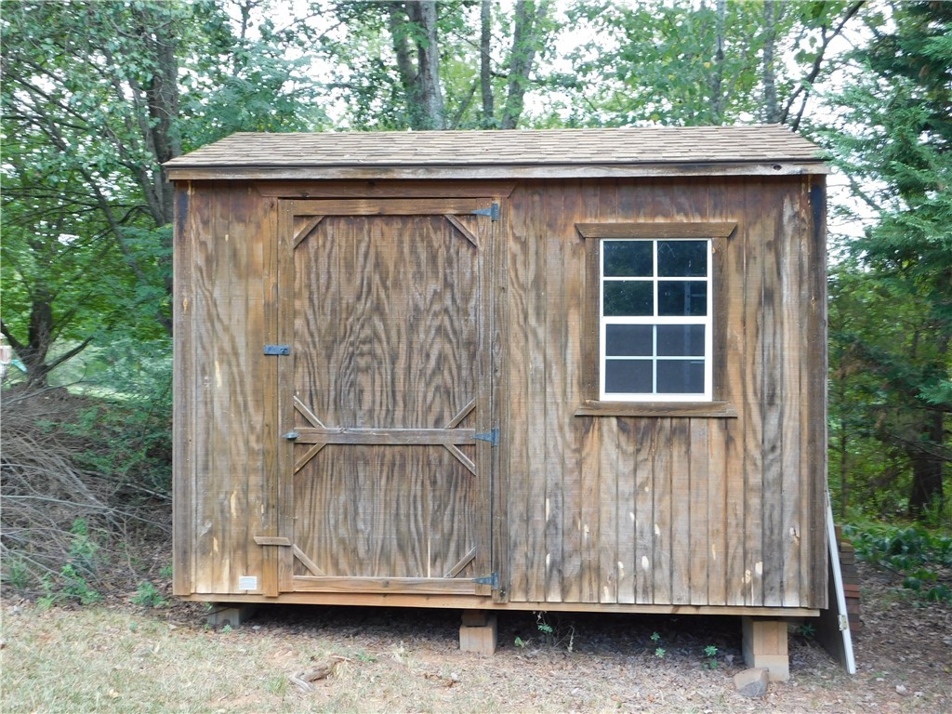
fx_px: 990
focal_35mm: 36
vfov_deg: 39.7
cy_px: 357
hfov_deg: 51.4
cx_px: 476
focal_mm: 6.3
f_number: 3.5
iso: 125
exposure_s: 1/50
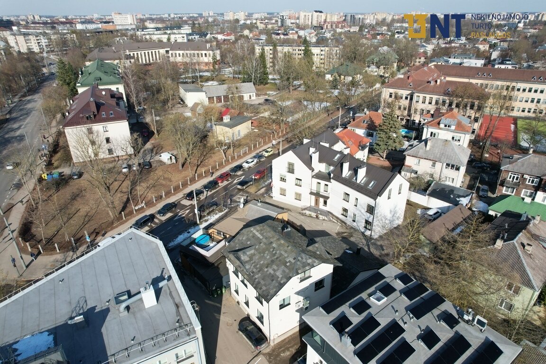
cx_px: 273
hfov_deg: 78.6
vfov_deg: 57.2
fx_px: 334
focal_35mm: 22
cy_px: 182
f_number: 2.8
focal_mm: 8.38
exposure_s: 1/2500
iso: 200
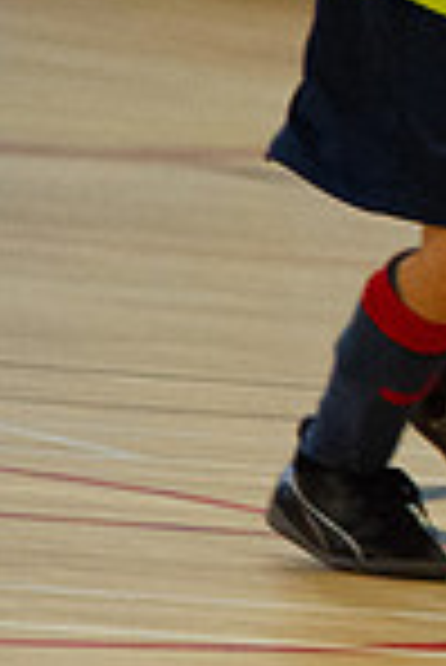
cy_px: -128
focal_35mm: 1051
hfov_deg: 1.3
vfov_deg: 2.0
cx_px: 1298
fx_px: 19484
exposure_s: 1/320
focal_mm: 260
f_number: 5.6
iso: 8000
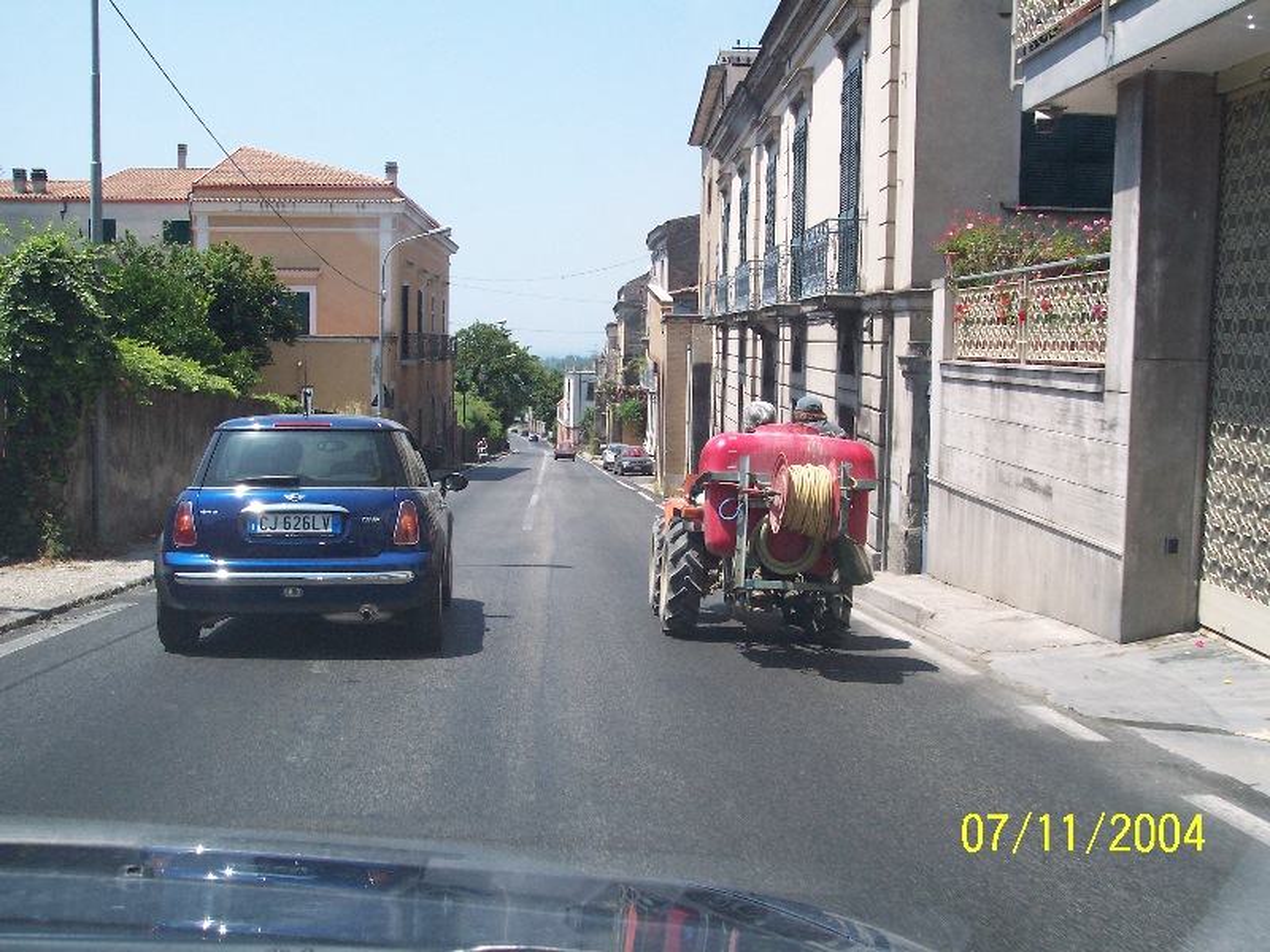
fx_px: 1394
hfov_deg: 49.0
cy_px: 476
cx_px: 635
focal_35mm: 38
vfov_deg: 37.7
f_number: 4.8
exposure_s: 1/350
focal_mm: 8
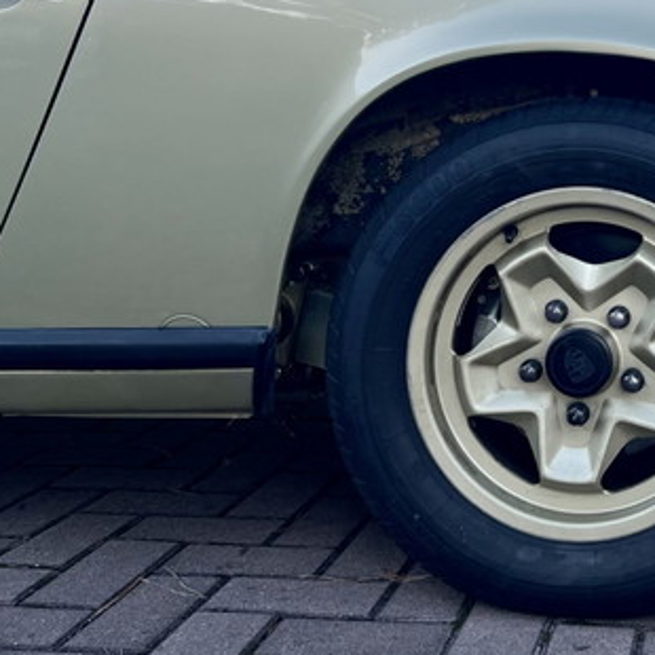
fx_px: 1220
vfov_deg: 28.8
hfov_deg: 27.3
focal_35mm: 57
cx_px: 733
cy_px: 61
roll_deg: -0.3
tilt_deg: +1.7
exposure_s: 1/1079
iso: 50
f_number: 1.5
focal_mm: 5.7
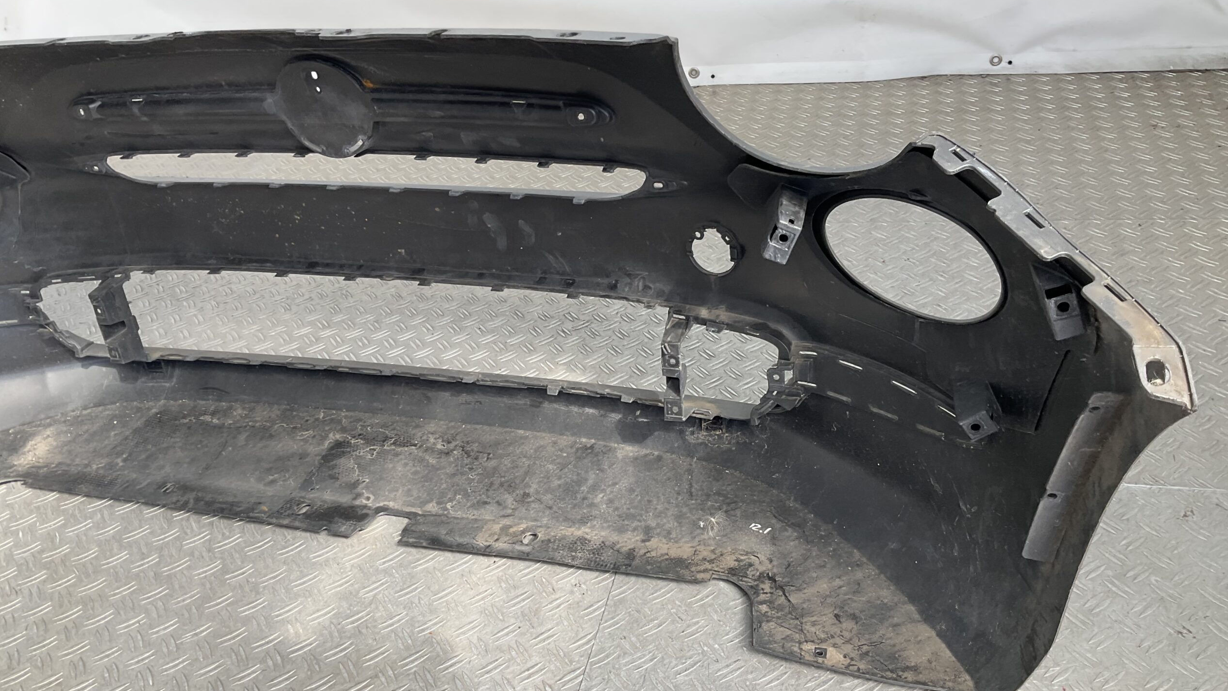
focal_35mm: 32
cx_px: 621
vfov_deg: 36.6
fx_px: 1042
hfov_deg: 61.0
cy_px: 382
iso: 16
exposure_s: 1/150
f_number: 1.8
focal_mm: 3
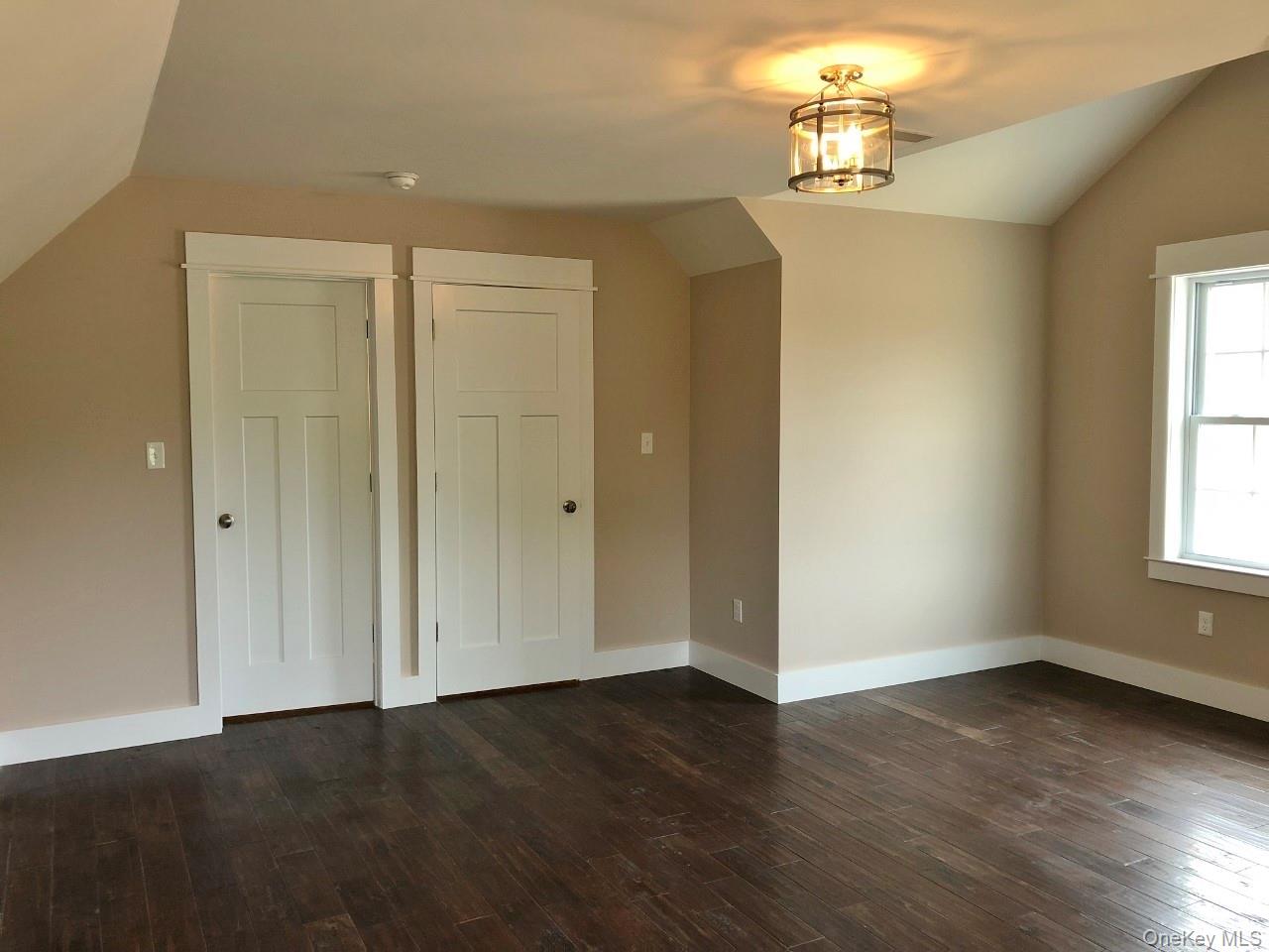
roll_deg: -0.2
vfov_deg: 49.7
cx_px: 634
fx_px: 1026
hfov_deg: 63.4
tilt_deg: -4.2
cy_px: 476
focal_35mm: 28
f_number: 1.8
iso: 32
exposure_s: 1/30
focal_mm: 3.99
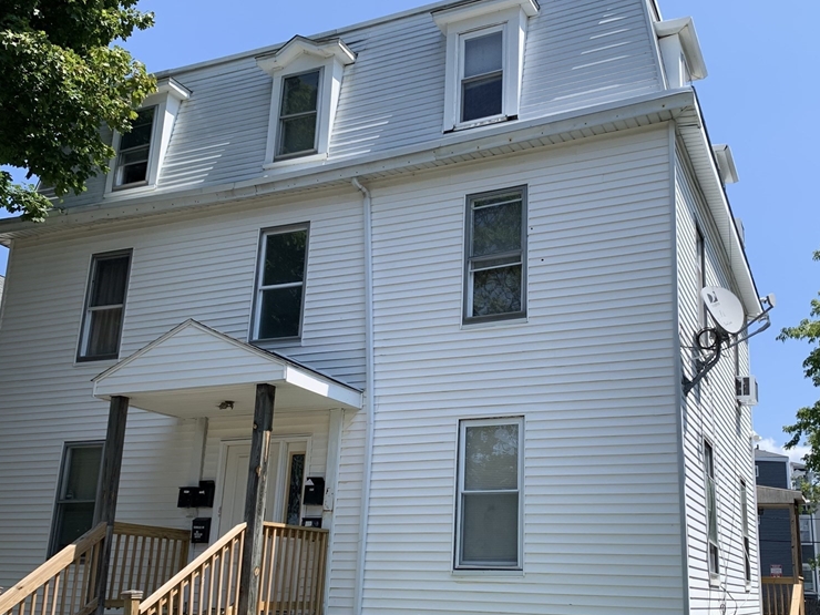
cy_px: 370
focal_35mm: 36
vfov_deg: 39.5
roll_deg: -1.3
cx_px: 474
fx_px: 853
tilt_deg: +12.7
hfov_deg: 51.1
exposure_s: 1/1610
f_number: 1.8
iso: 25
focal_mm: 4.25
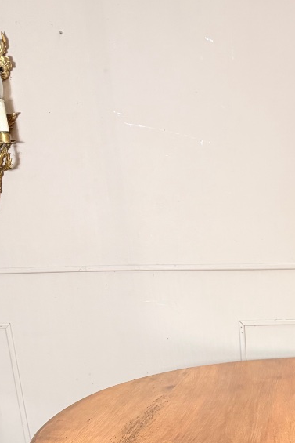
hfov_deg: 24.0
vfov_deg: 34.6
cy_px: 428
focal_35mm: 53
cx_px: 317
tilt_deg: -21.4
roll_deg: +1.2
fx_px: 651
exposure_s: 1/50
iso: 400
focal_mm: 6.76
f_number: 1.78
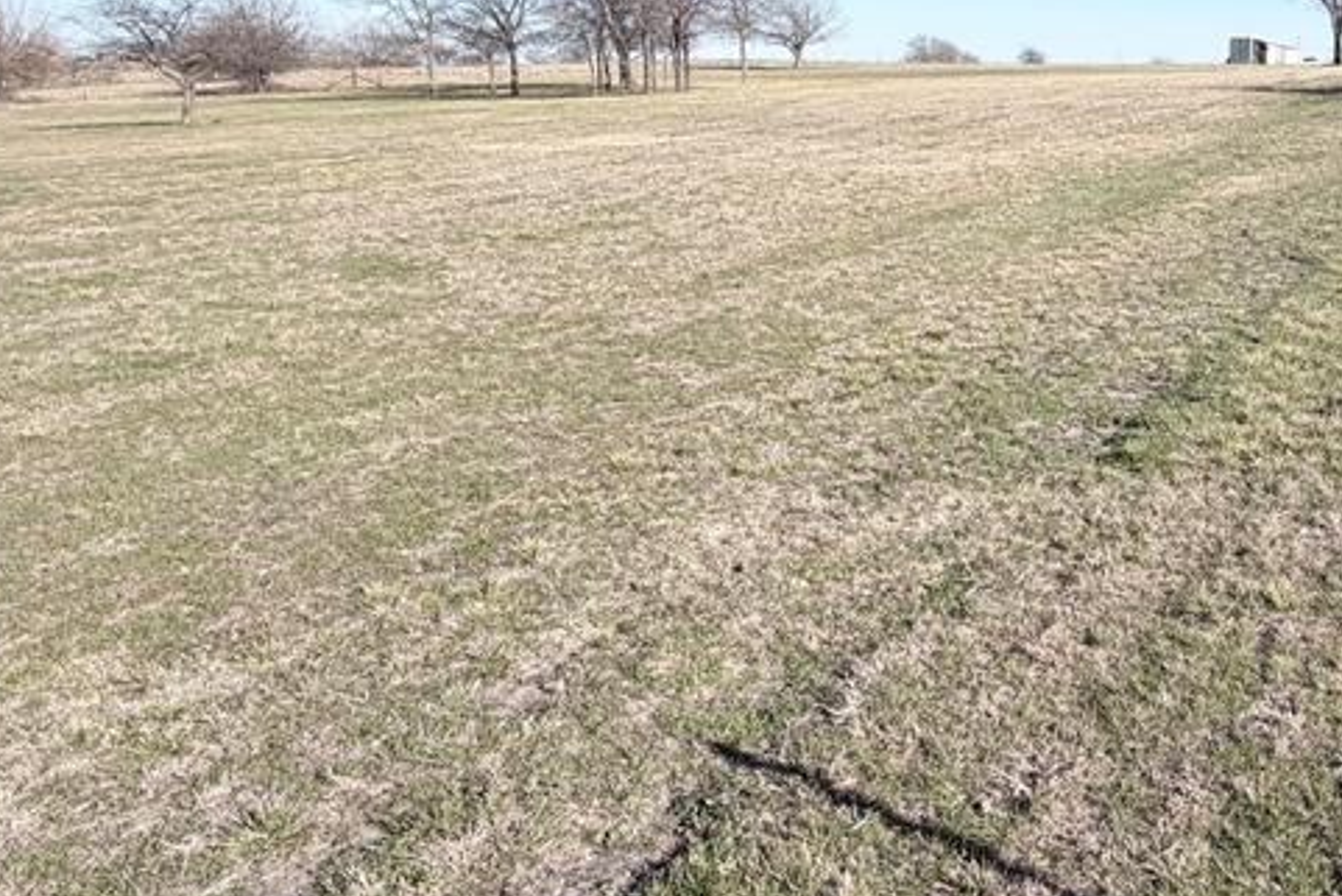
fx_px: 1156
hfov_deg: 55.9
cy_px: 167
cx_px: 1077
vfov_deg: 40.5
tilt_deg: -4.9
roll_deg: +0.5
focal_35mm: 31
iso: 25
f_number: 2.2
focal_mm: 2.22
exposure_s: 1/770
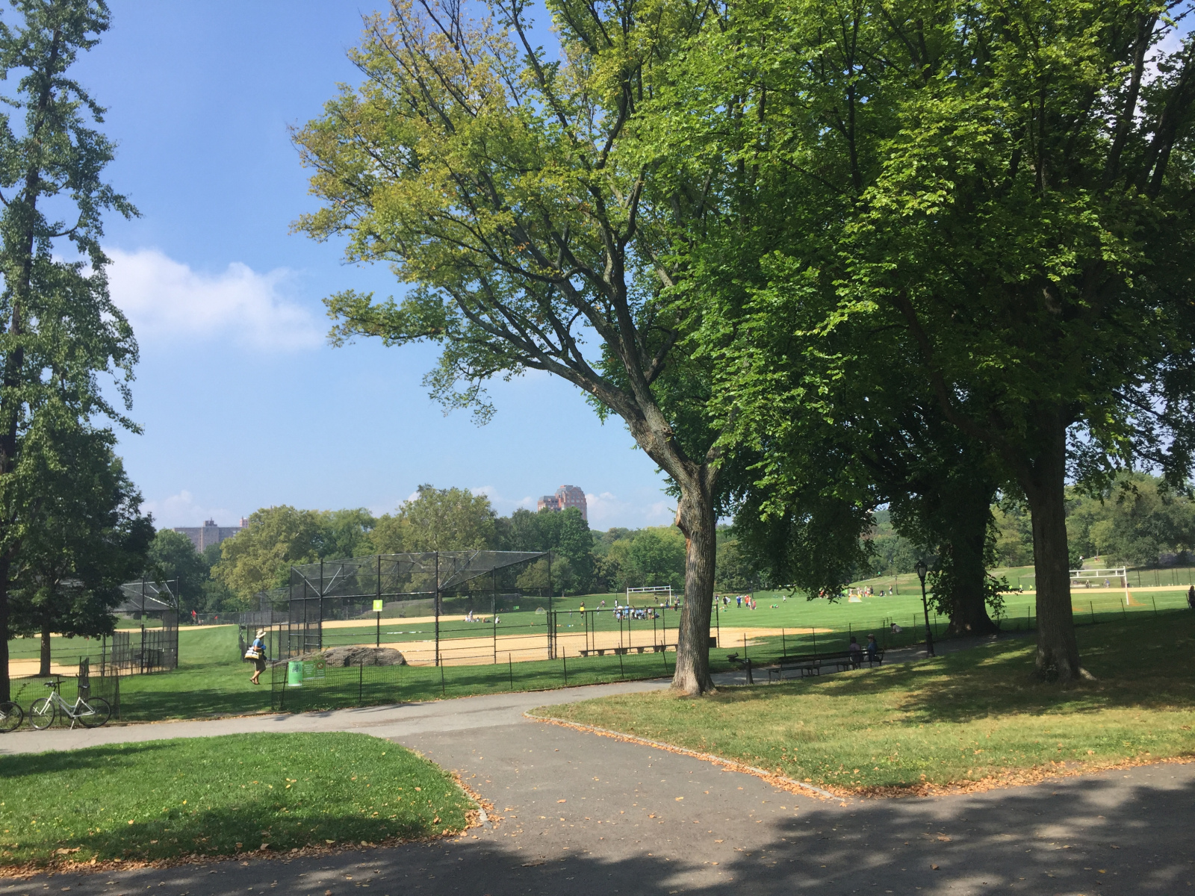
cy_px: 448
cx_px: 598
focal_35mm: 29
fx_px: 1001
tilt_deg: +8.5
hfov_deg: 61.7
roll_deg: +1.9
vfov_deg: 48.2
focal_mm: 4.15
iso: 32
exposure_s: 1/1582
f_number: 2.2
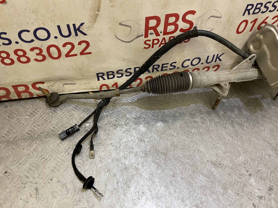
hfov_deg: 67.3
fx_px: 209
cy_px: 104
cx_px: 139
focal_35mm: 26
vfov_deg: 53.1
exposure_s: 1/50
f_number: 1.6
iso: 64
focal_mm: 4.2
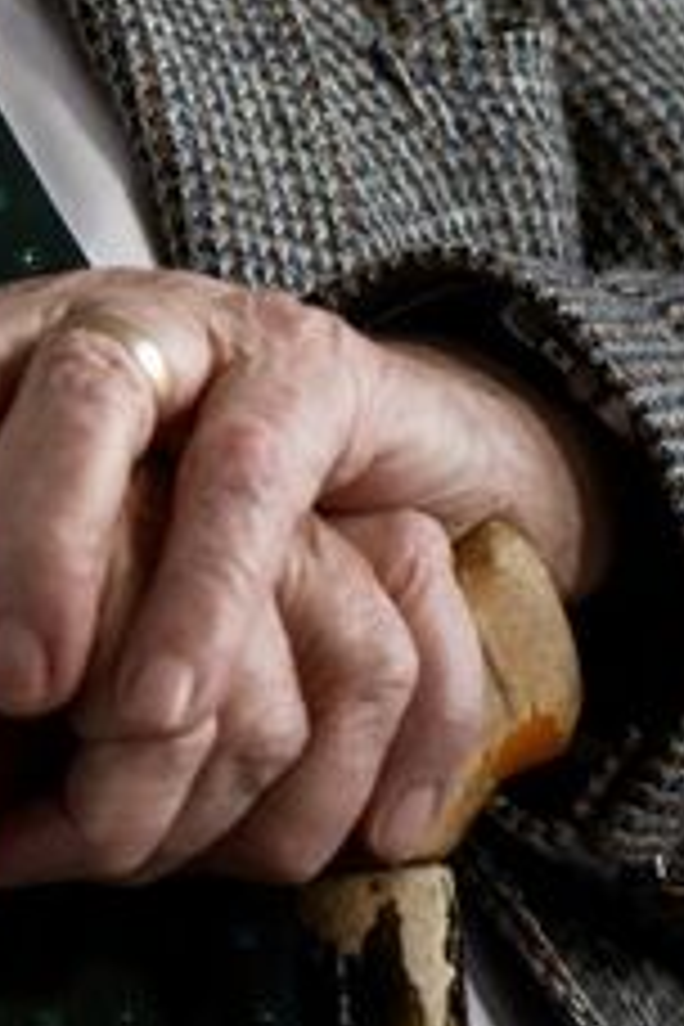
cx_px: -418
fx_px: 10487
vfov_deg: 5.5
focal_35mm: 368
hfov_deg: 3.7
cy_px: -882
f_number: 4
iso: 1000
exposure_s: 1/250
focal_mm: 70
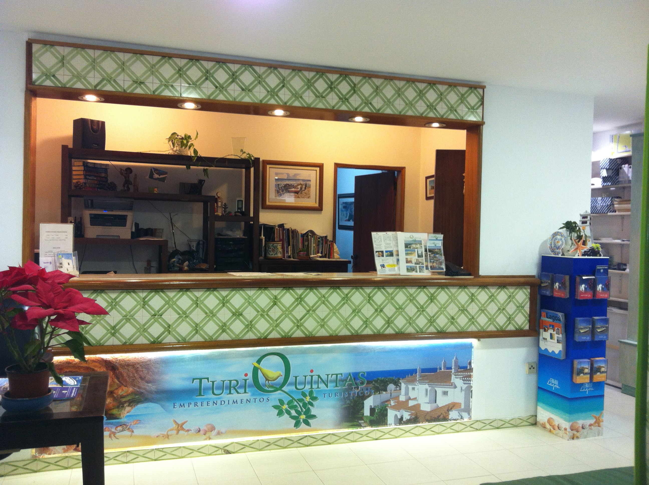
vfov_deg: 40.6
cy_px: 242
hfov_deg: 52.7
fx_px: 655
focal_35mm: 35
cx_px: 324
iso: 100
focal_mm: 3.85
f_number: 2.8
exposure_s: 1/15
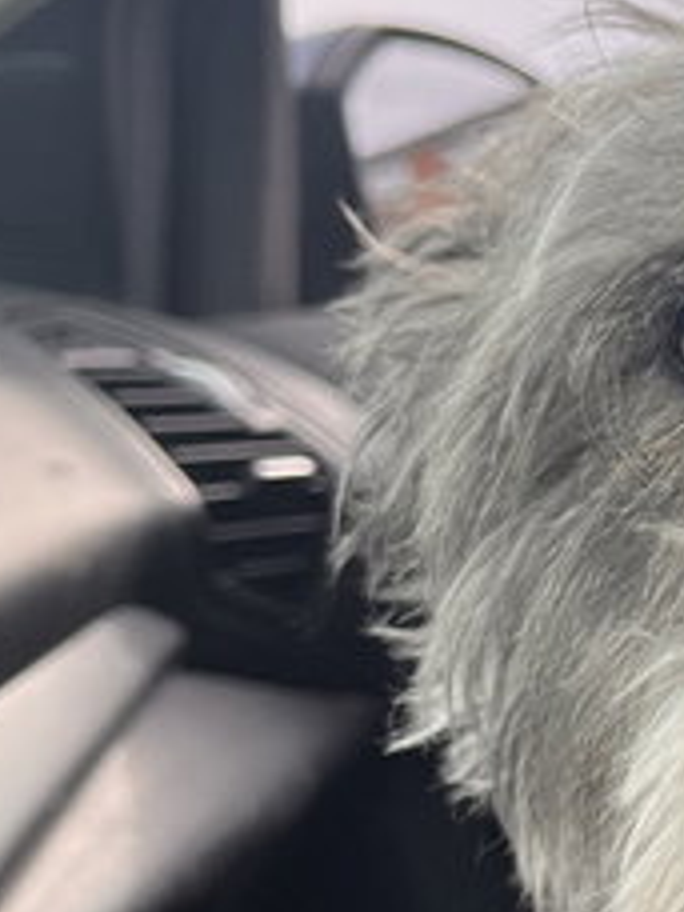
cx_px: 972
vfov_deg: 25.3
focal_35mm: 76
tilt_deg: -10.5
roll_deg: +1.1
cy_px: 718
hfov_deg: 17.7
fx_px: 2002
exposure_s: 1/611
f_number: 1.6
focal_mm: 5.1
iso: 50
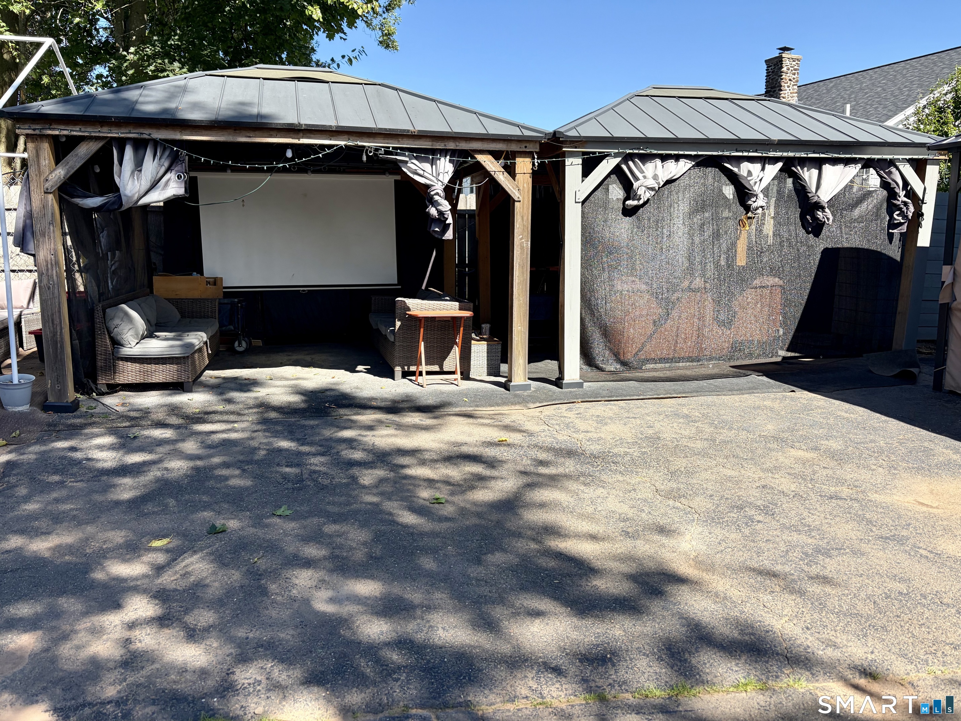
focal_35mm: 26
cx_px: 480
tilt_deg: -9.3
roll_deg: +0.3
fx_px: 722
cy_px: 360
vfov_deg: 53.1
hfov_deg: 67.3
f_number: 1.6
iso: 50
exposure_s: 1/1217
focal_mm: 5.96
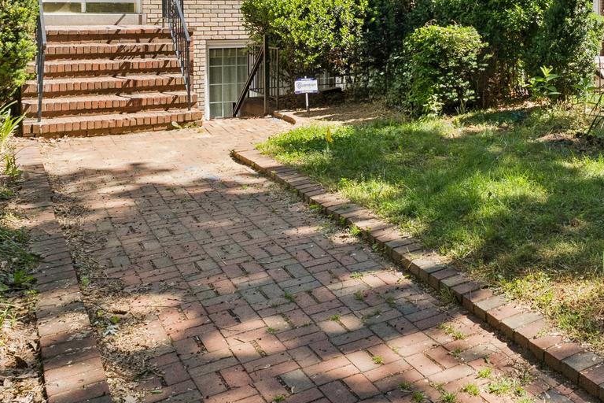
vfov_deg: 29.6
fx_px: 689
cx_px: 536
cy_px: -30
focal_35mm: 41
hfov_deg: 43.5
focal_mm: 15.4
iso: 1250
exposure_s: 1/1000
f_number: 7.1
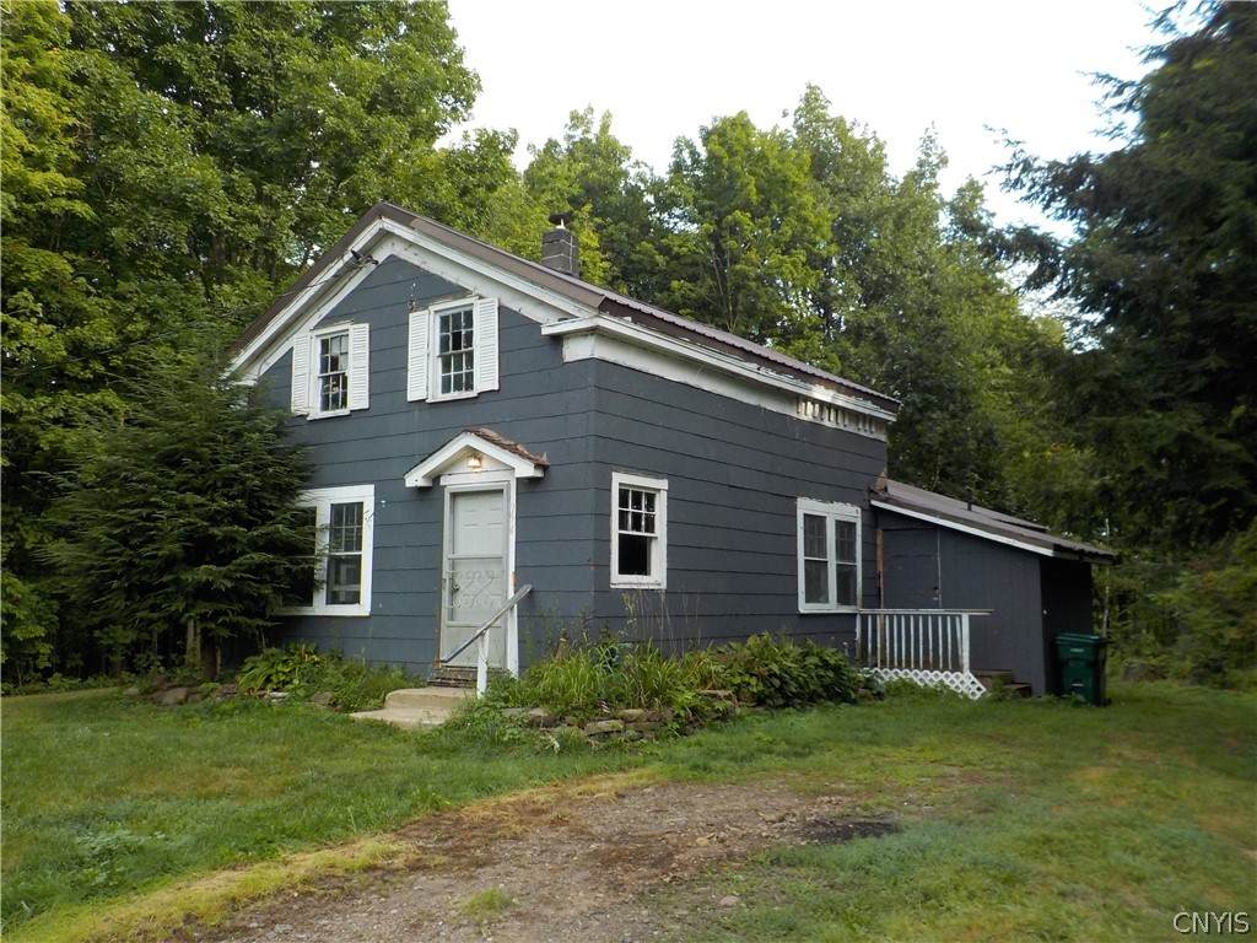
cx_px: 628
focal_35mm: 30
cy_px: 472
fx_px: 1089
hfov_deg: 60.0
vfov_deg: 46.8
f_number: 3.3
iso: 125
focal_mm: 4.1
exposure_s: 1/200
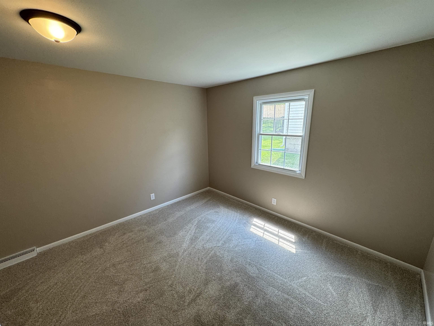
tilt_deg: -14.6
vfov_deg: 85.7
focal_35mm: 14
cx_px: 217
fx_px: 176
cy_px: 163
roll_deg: +0.8
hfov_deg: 102.1
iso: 125
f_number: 2.2
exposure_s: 1/120
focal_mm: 2.22
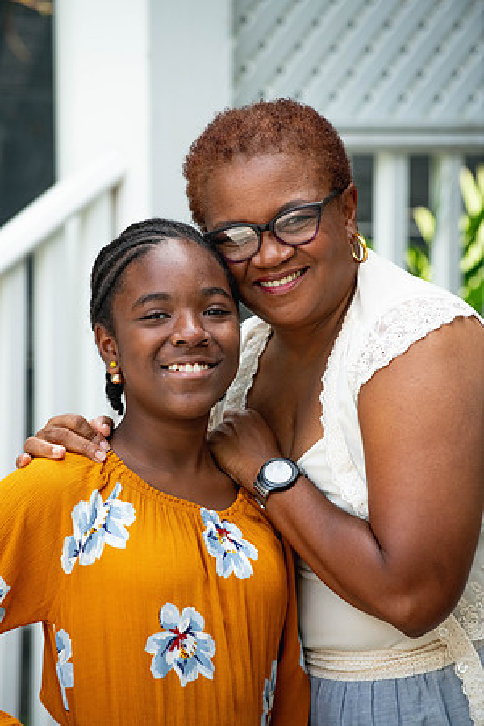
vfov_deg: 10.3
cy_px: 363
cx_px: 242
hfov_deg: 6.9
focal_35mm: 200
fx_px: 4033
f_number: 5.6
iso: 1250
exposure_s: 1/1000
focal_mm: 200
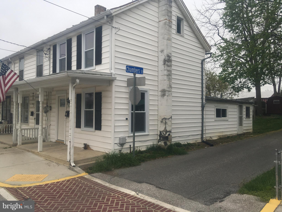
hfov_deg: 61.7
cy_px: 106
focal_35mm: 29
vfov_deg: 48.2
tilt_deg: +0.6
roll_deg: -1.0
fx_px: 236
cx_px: 141
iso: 25
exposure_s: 1/432
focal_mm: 4.15
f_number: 2.2
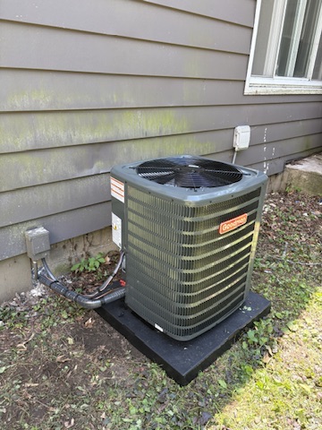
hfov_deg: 53.1
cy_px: 215
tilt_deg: -23.8
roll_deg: -3.7
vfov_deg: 67.3
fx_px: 322
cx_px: 161
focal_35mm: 26
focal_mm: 5.96
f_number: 1.6
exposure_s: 1/243
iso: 80
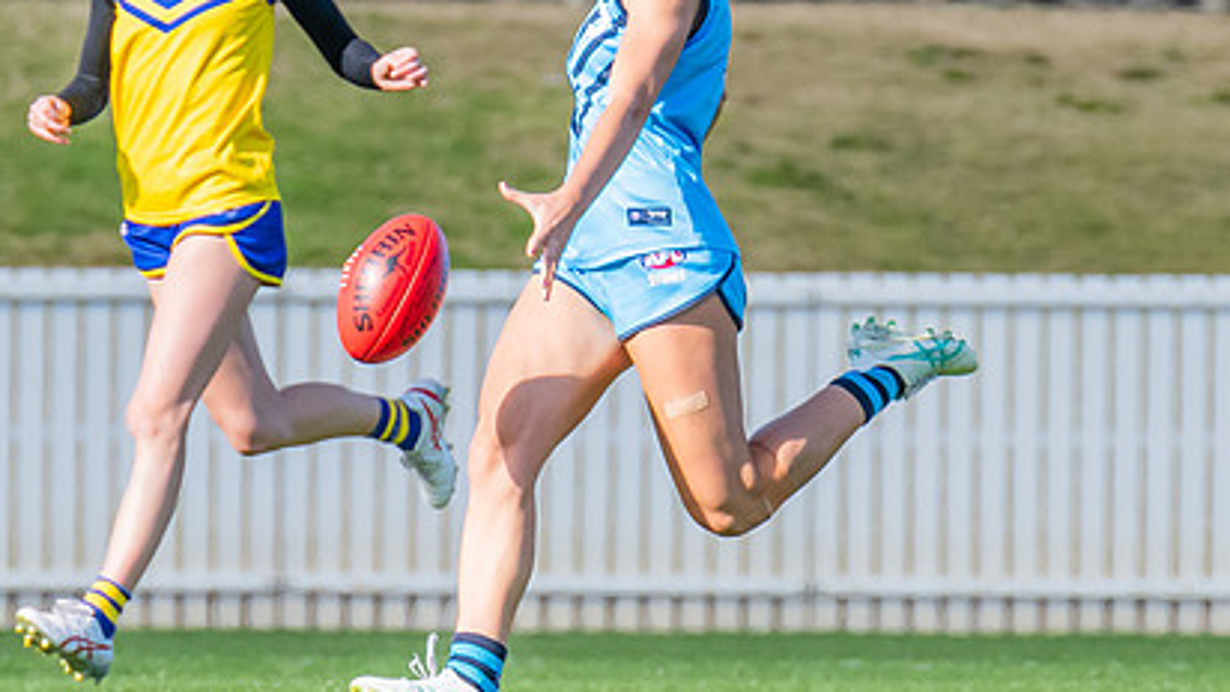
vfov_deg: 0.8
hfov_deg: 1.4
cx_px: 708
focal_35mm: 1496
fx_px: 48804
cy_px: 325
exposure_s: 1/1250
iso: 800
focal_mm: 420
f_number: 7.1
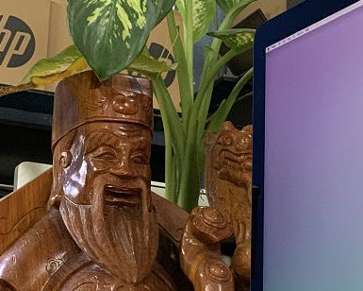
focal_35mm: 135
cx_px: 413
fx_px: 1450
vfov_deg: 11.3
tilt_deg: +6.8
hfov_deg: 13.9
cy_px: 300
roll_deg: -1.8
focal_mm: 6
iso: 320
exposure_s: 1/50
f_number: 2.4
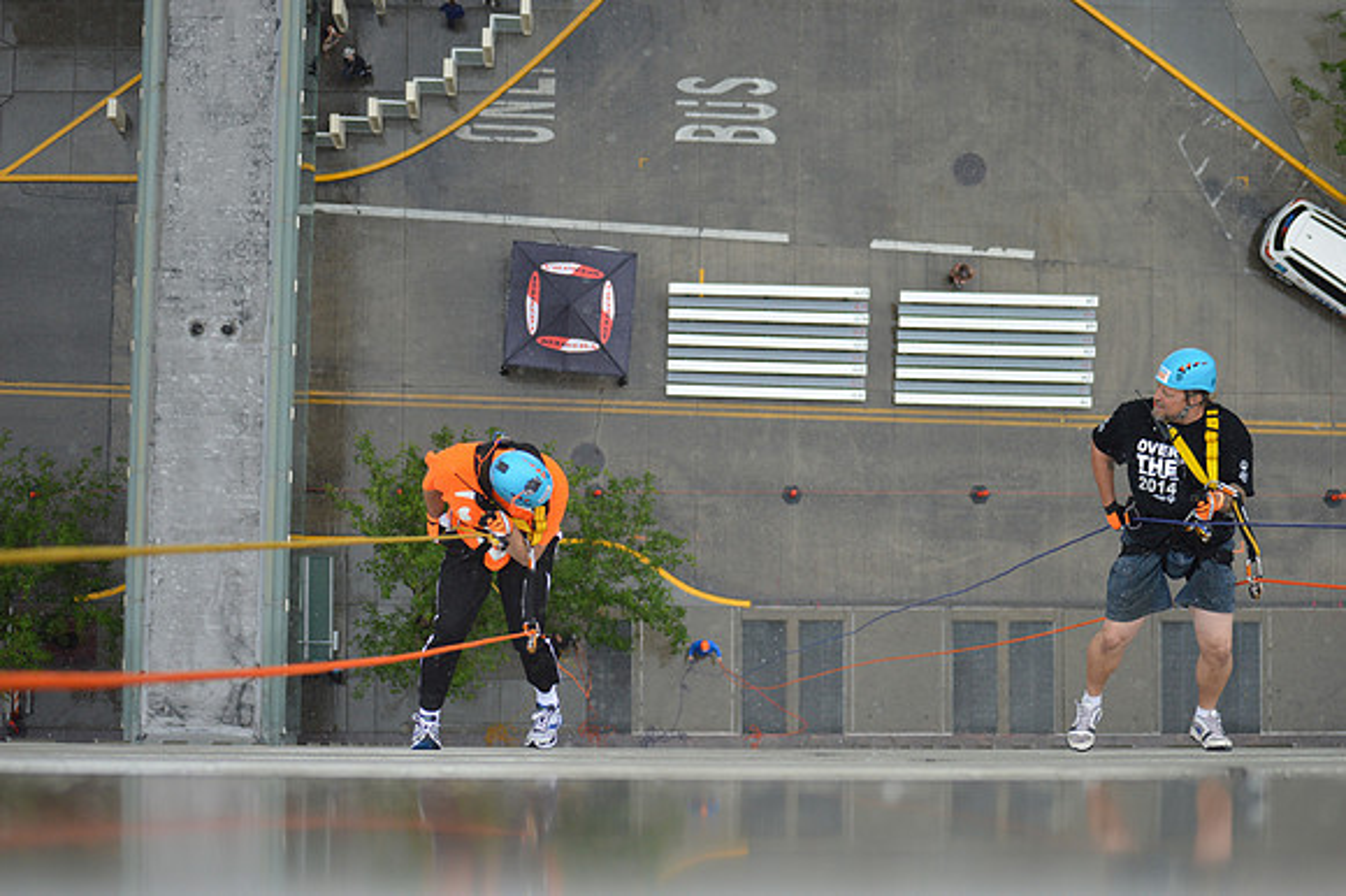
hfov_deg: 24.6
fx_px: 3083
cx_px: 673
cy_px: 448
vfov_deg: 16.5
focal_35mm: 82
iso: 400
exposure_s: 1/640
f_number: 4
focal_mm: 55
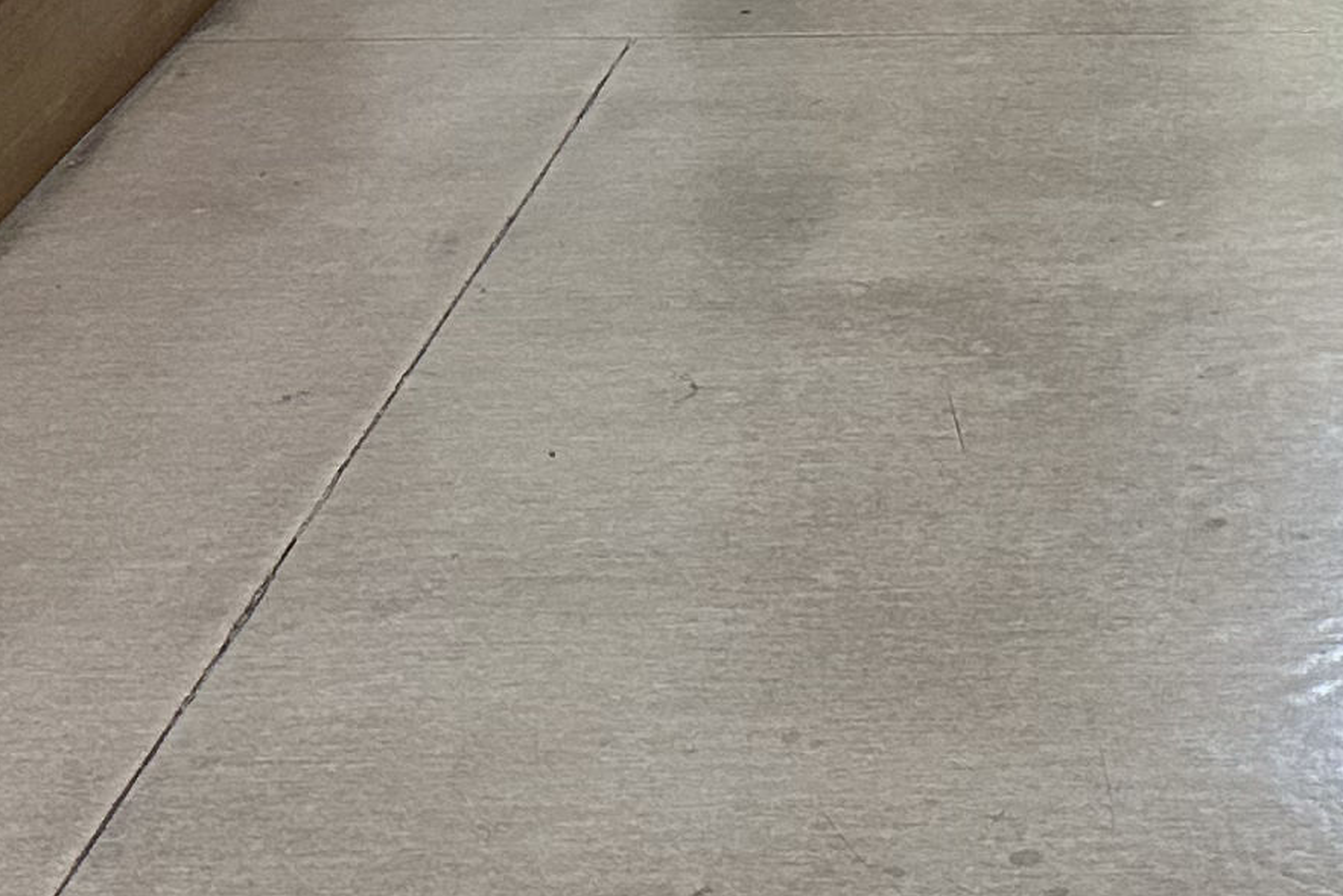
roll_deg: +0.6
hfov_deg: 17.4
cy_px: -111
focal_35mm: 114
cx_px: 1428
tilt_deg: -15.2
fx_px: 4253
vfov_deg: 11.8
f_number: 1.78
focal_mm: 6.86
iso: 500
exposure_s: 1/60
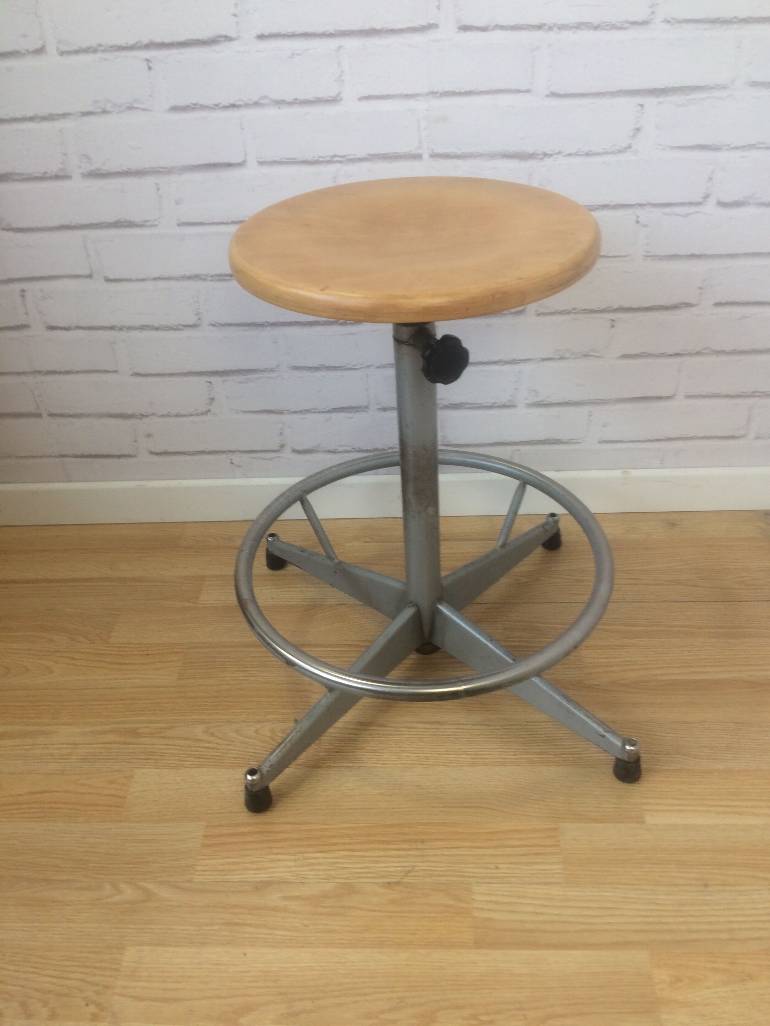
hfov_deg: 48.2
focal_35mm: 29
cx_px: 385
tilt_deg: -39.8
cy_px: 513
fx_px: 860
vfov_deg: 61.7
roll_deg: +3.9
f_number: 2.2
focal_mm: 4.15
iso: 50
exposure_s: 1/50
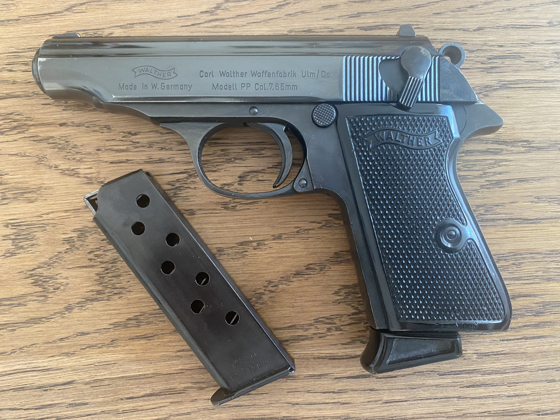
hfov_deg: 67.3
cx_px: 280
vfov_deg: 53.1
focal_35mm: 26
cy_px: 210
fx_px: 421
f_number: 1.8
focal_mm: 4.25
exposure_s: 1/60
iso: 320
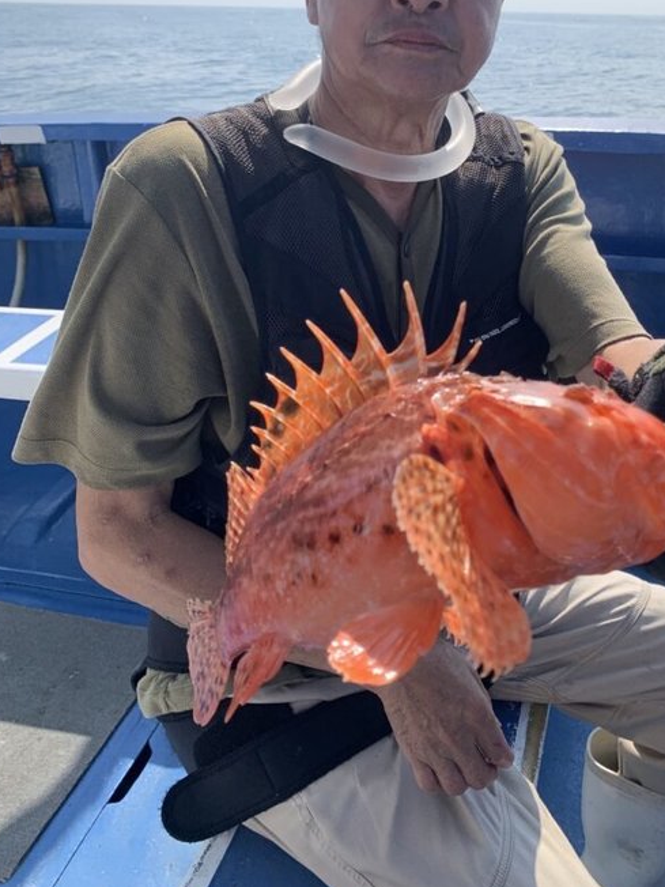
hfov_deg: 41.5
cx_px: 417
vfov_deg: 53.1
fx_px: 871
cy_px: 311
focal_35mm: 34
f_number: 1.8
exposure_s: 1/2114
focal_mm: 4.25
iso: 25
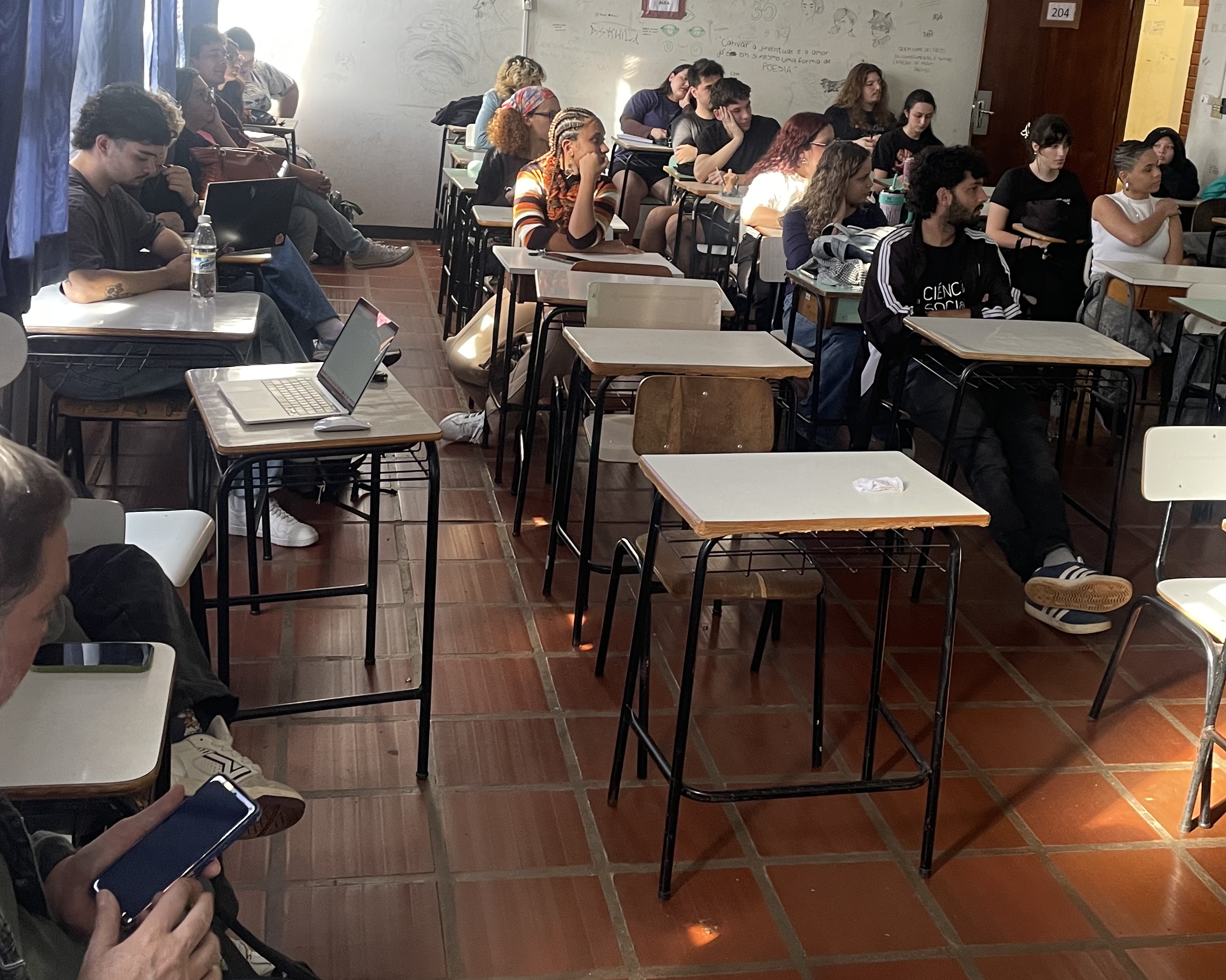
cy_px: 329
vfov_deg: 35.3
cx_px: 657
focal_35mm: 42
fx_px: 1524
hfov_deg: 43.8
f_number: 1.6
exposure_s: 1/65
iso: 125
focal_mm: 4.2
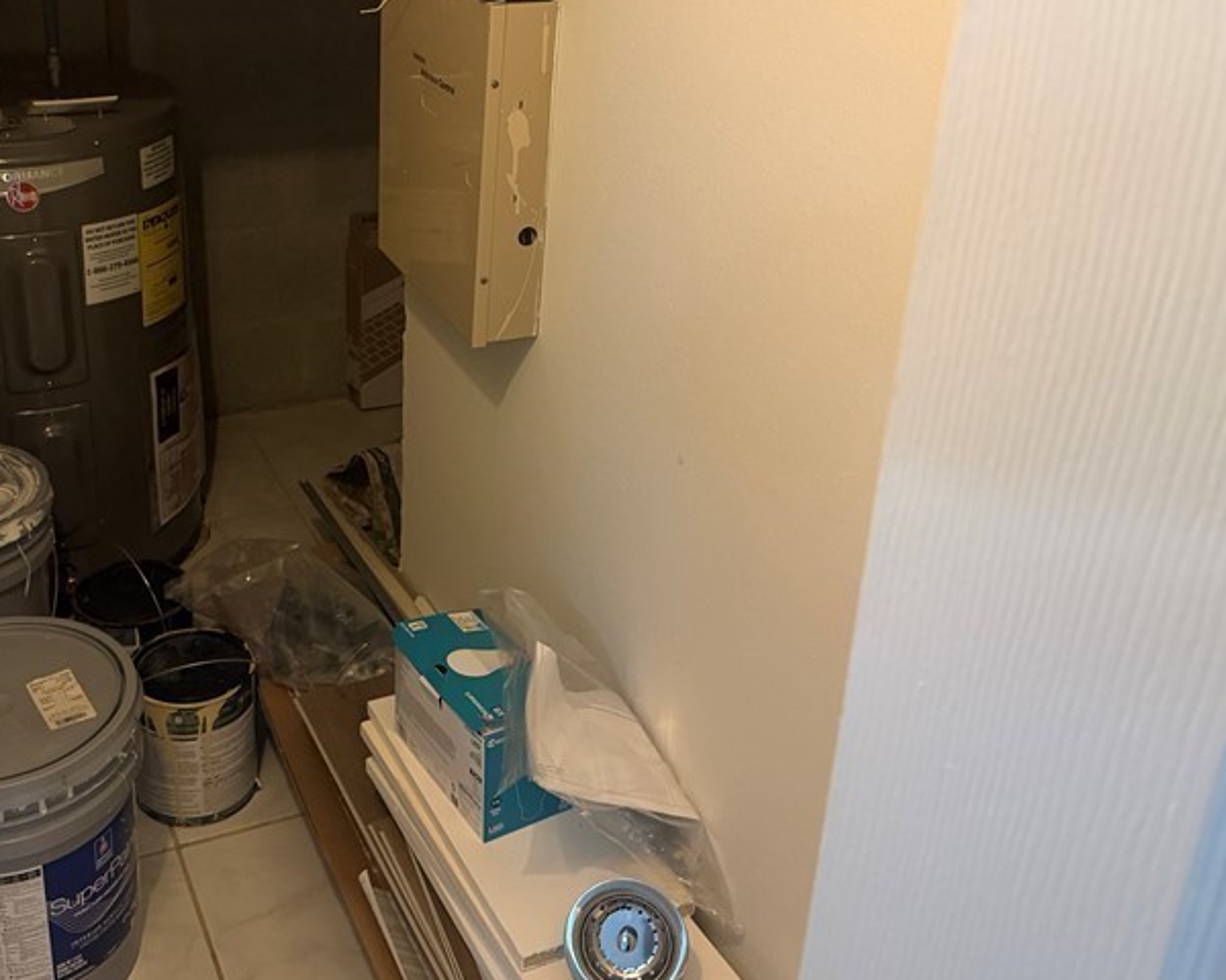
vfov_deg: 37.2
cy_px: 380
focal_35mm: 40
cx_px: 403
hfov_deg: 45.1
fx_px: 1451
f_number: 1.78
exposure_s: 1/60
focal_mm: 6.76
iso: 400
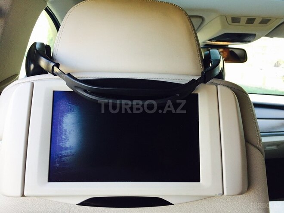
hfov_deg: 61.7
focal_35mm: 29
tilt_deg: -10.1
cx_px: 142
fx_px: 238
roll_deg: -1.5
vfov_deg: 48.2
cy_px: 106
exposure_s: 1/50
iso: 32
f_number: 2.2
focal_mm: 4.15
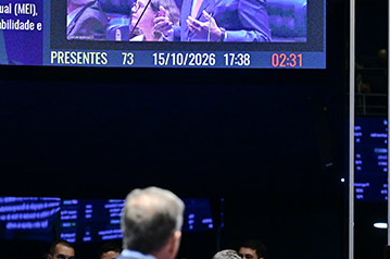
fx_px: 2357
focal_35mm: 218
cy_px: 178
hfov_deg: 9.5
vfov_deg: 6.3
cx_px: 169
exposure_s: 1/200
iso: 1600
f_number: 2.8
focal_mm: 91
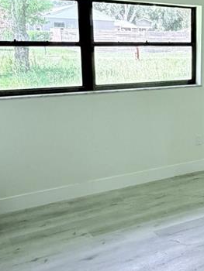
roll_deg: +0.1
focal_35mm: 48
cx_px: 188
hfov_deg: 29.0
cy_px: 121
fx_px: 377
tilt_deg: -9.7
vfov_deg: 39.6
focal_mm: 2.22
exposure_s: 1/121
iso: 200
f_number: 2.2
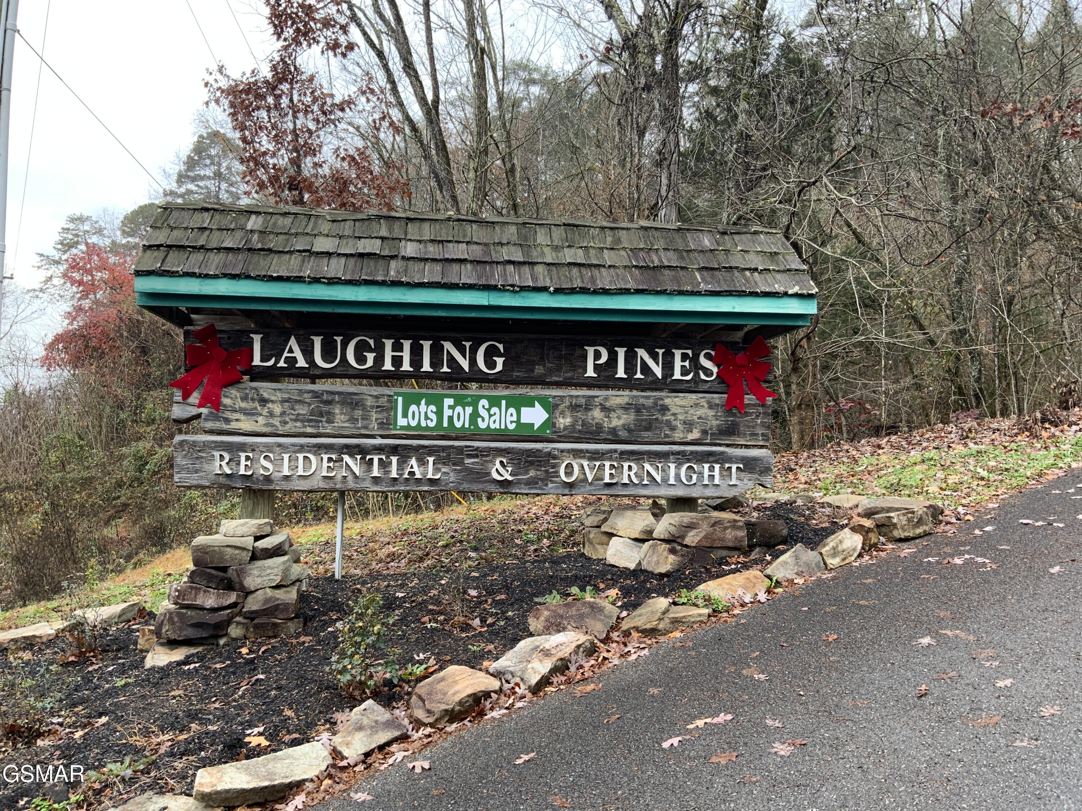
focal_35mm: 29
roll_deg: -3.0
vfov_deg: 48.2
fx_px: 906
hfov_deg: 61.7
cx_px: 541
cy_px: 406
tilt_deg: +3.6
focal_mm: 3
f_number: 1.8
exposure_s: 1/122
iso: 20
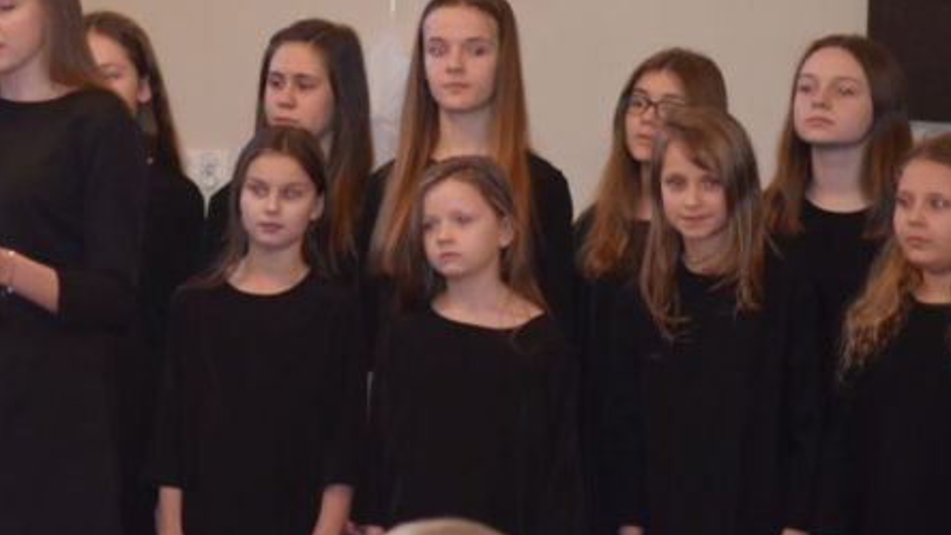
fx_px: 7208
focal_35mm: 286
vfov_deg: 4.2
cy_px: -6
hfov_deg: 7.5
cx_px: 290
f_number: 5.6
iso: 2000
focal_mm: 105
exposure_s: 1/60
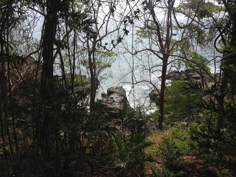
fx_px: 239
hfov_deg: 52.6
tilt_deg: -20.7
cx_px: 118
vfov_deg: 40.7
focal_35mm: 35
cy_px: 88
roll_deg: +0.3
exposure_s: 1/1346
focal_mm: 4.28
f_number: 2.4
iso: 50
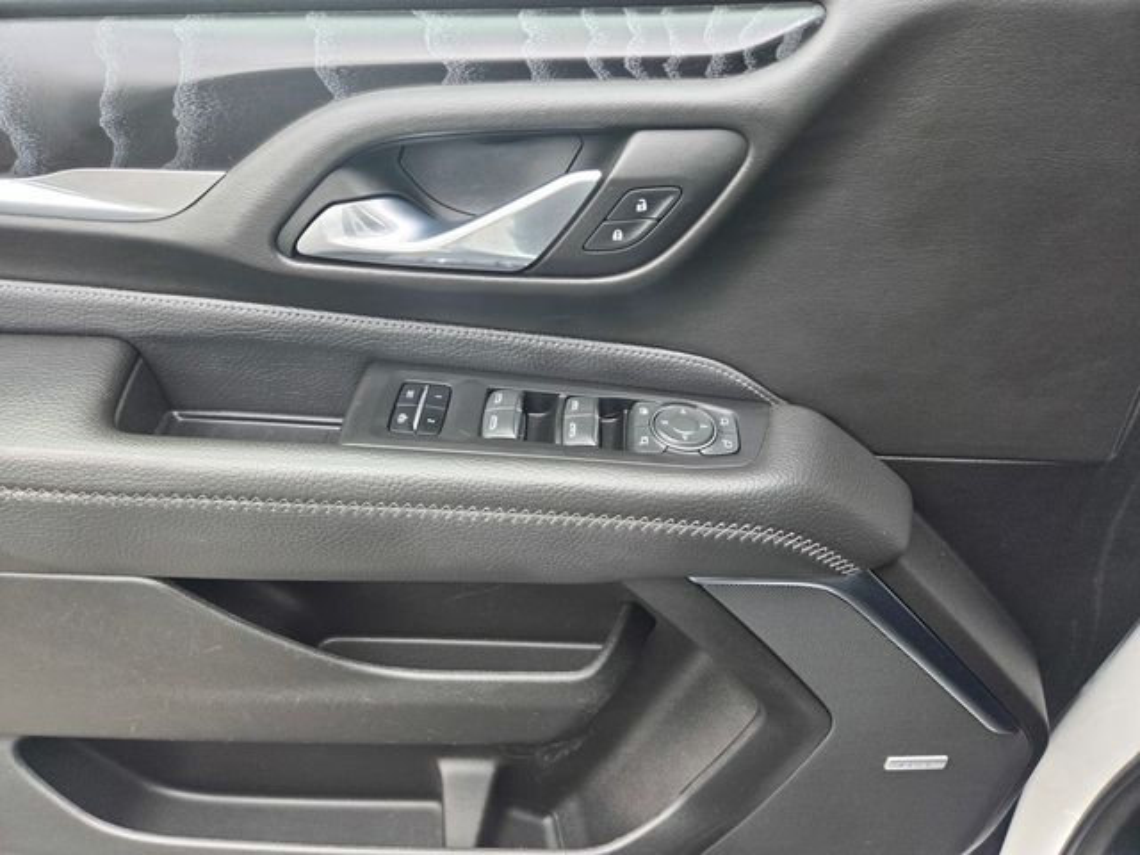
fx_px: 757
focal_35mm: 23
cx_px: 570
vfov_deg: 58.9
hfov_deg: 73.9
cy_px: 428
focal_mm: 5.4
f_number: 1.8
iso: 80
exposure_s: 1/180
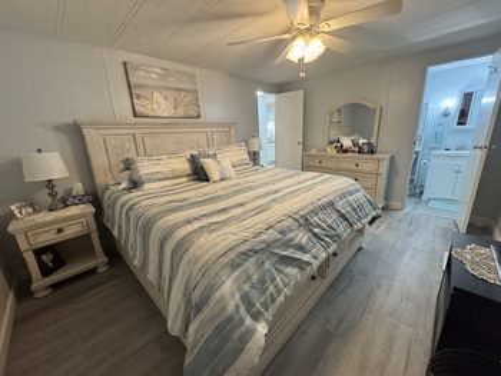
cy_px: 188
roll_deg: +2.6
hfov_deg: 102.0
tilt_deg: -14.7
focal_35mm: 14
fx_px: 203
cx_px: 250
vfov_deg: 85.7
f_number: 2.2
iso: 320
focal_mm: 2.22
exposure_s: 1/60
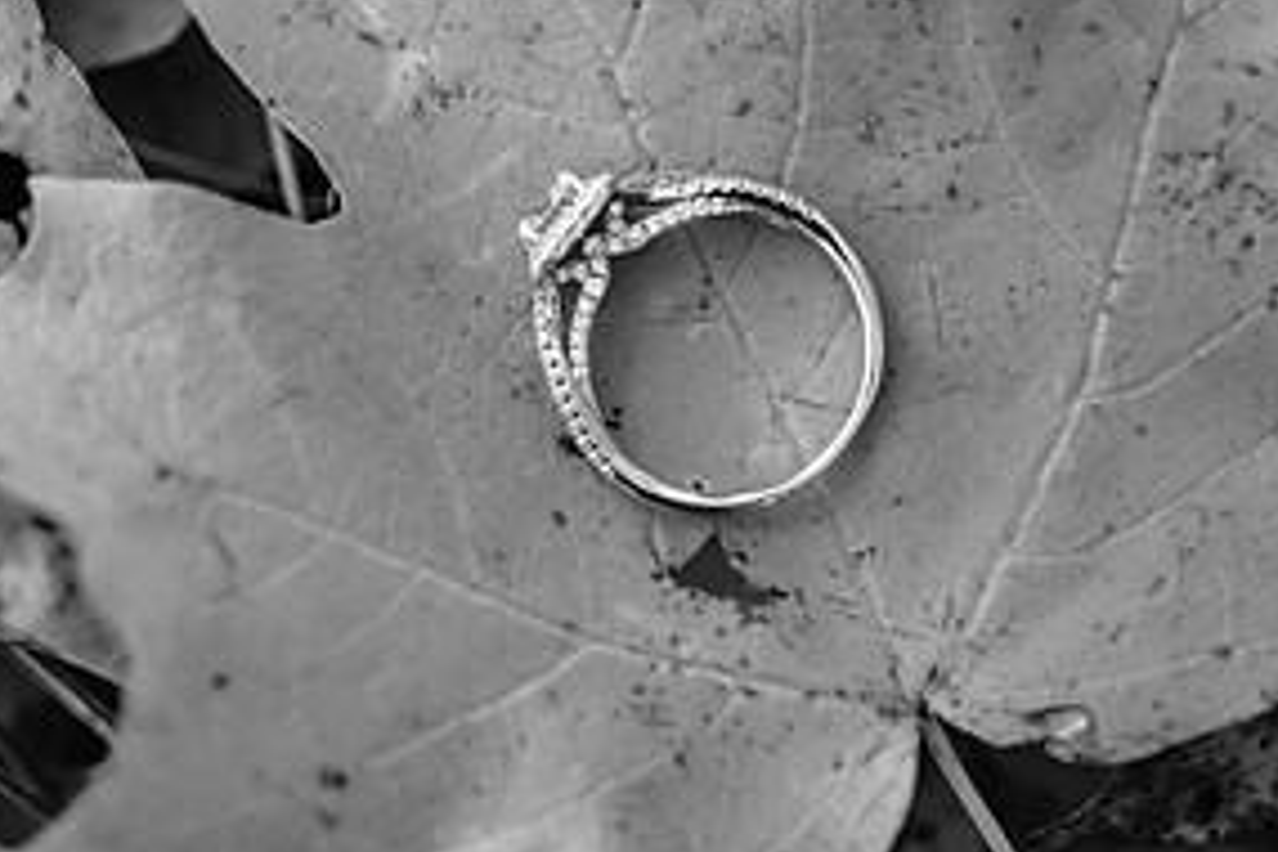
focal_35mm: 122
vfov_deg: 11.2
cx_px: 552
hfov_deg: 16.8
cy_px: 303
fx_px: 4331
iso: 500
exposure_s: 1/200
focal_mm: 60
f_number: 3.2
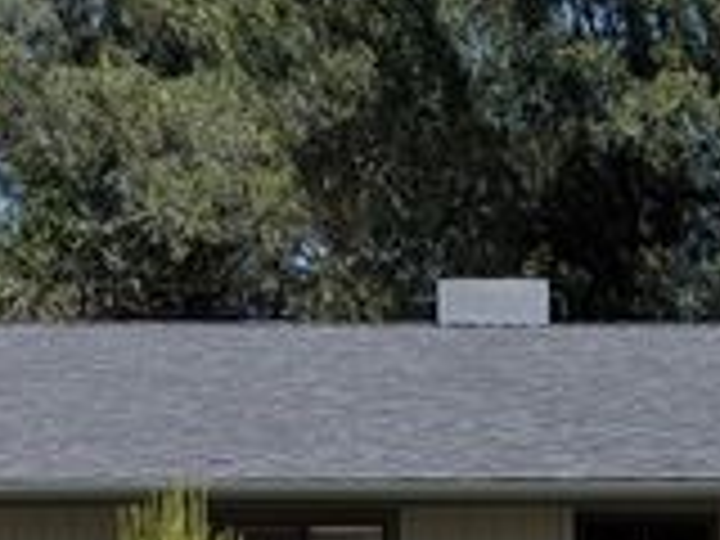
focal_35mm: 96
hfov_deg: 20.0
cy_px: 565
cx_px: 670
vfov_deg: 15.1
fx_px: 1997
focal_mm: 6.9
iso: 19
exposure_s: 1/686
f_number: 1.68
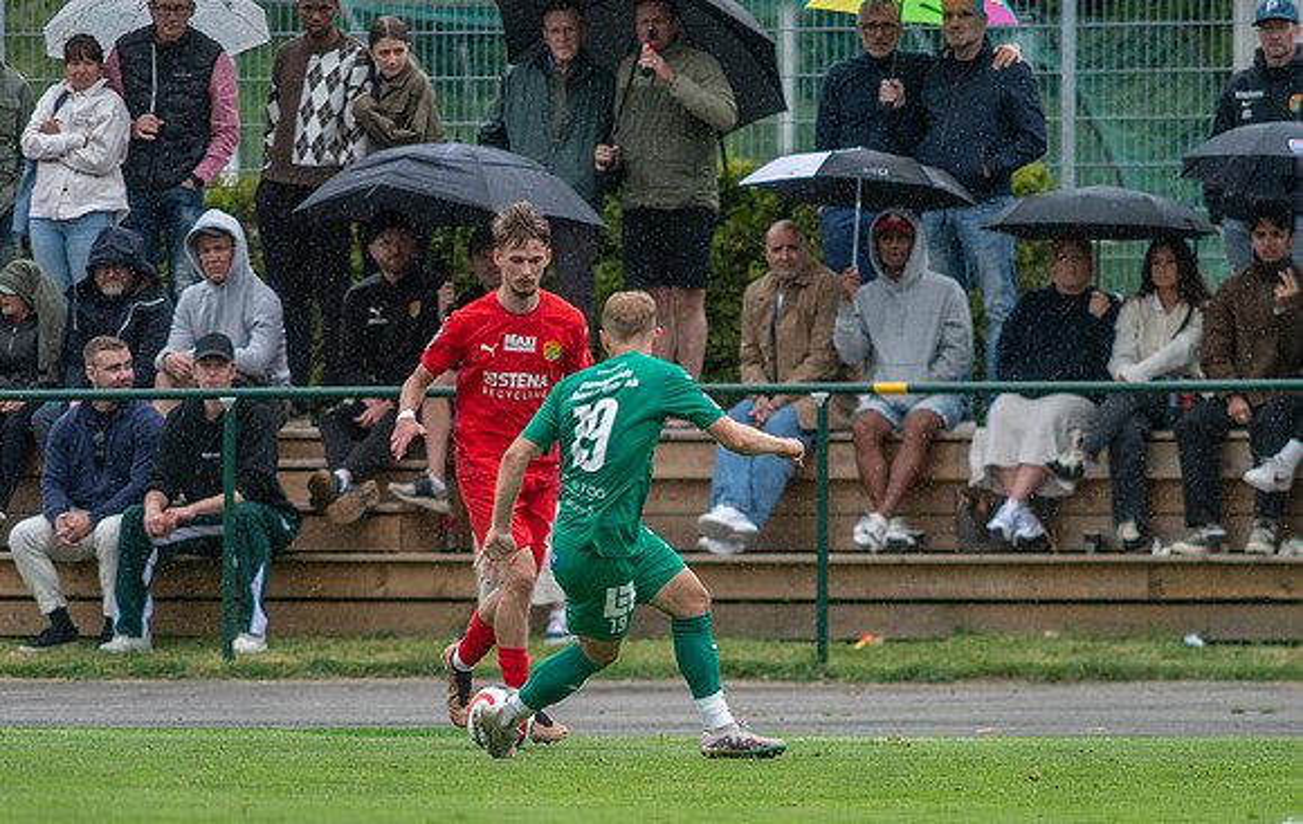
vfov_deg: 2.3
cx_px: 600
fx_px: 20443
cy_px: 575
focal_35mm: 574
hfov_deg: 3.7
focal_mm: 420
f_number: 4
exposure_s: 1/1250
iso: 500
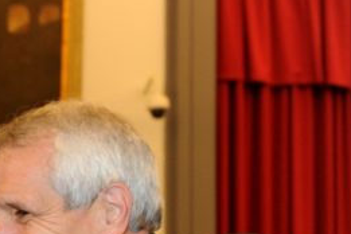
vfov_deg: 10.5
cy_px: 284
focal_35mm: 128
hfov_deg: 15.3
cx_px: -108
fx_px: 1248
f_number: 5
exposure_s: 1/125
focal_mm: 48
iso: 4000
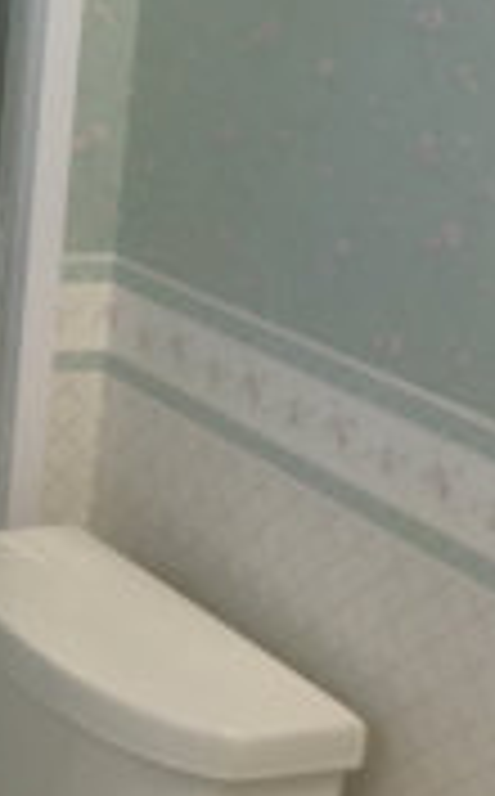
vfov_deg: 23.8
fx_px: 1886
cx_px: -414
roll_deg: -0.5
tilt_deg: -15.1
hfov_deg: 13.4
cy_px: 290
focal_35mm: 87
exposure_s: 1/30
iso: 125
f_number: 2.2
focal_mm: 4.15
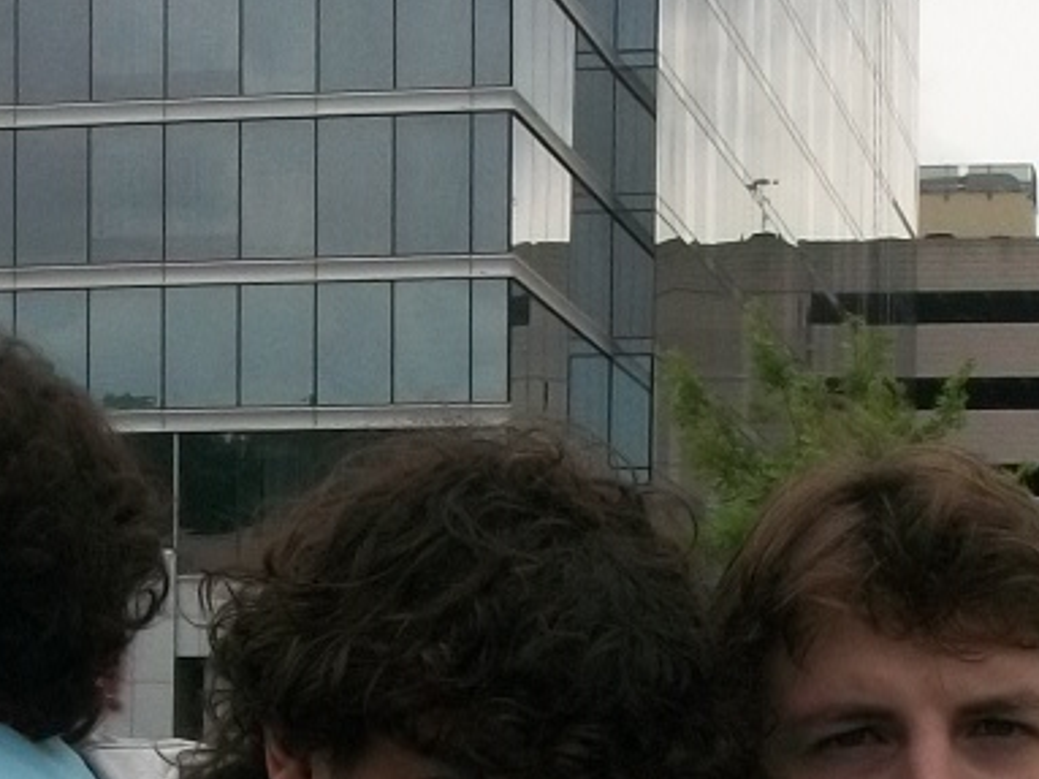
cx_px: 613
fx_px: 3211
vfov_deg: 13.3
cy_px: 1026
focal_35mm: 107
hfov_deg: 18.4
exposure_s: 1/500
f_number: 5.5
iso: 80
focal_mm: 5.7
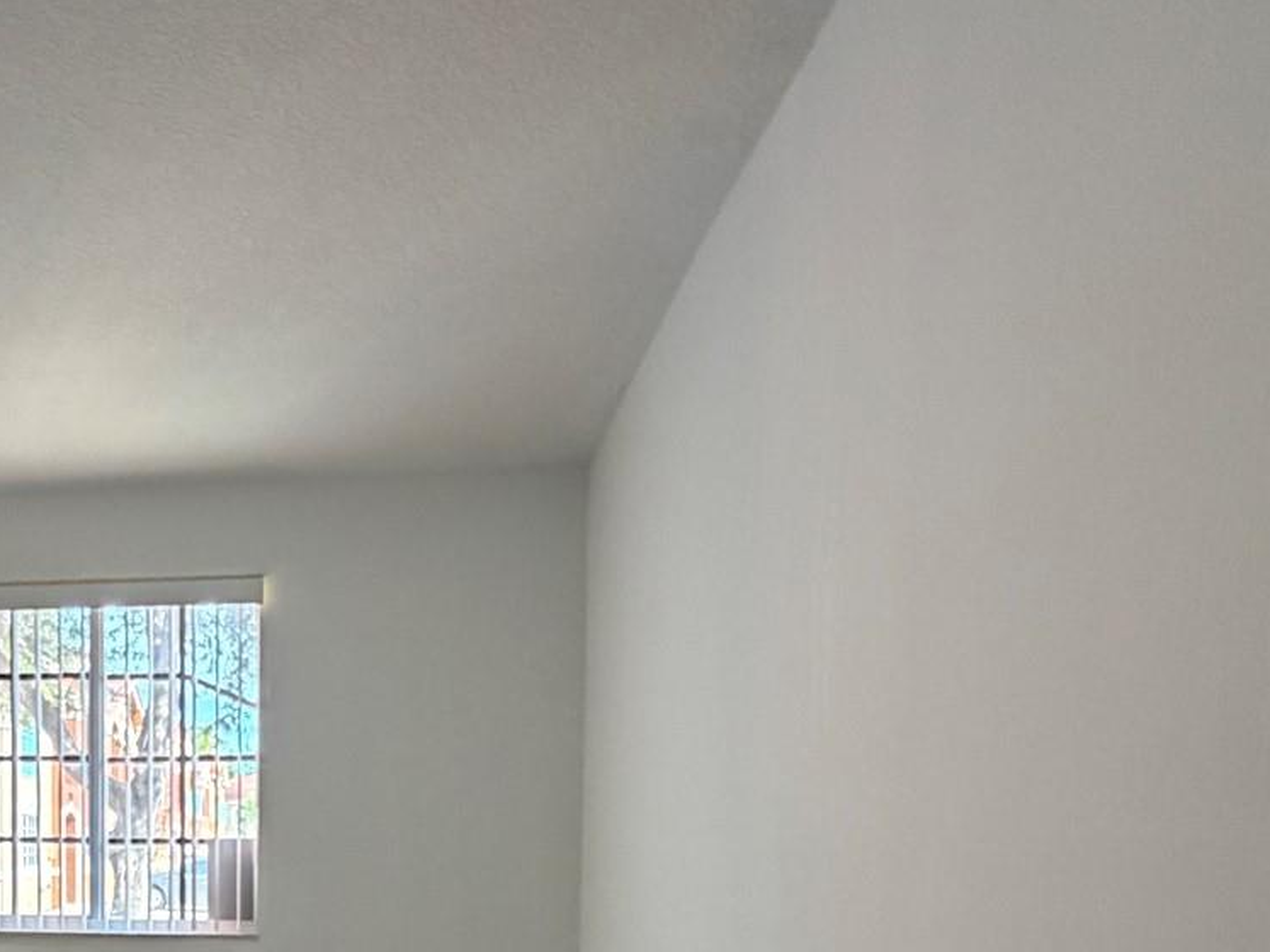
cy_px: 898
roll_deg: +0.2
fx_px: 1100
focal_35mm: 30
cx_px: 236
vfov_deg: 42.0
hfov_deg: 55.3
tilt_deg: -3.4
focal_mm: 2.22
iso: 400
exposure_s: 1/60
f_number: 2.2
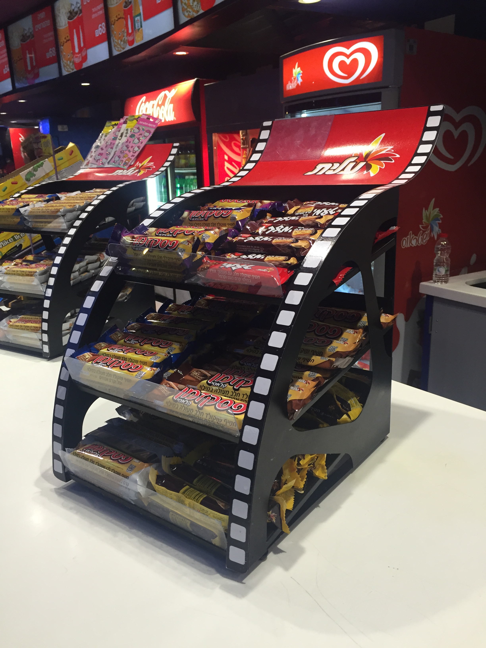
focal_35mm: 29
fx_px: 543
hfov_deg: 48.2
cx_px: 243
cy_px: 324
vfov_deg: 61.7
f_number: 2.2
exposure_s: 1/33
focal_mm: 4.15
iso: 64
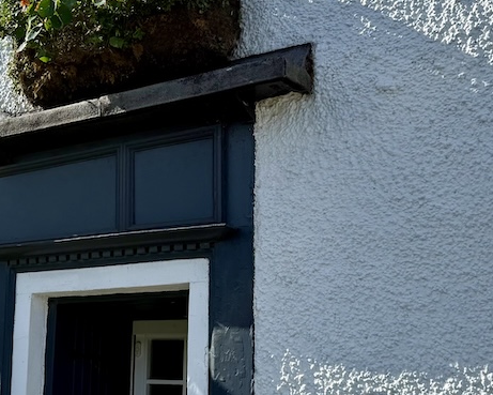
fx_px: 890
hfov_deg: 29.6
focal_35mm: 61
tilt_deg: +13.6
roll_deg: -4.6
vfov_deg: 25.0
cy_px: 231
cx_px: 42
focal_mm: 6.76
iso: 80
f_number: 1.78
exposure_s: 1/4405
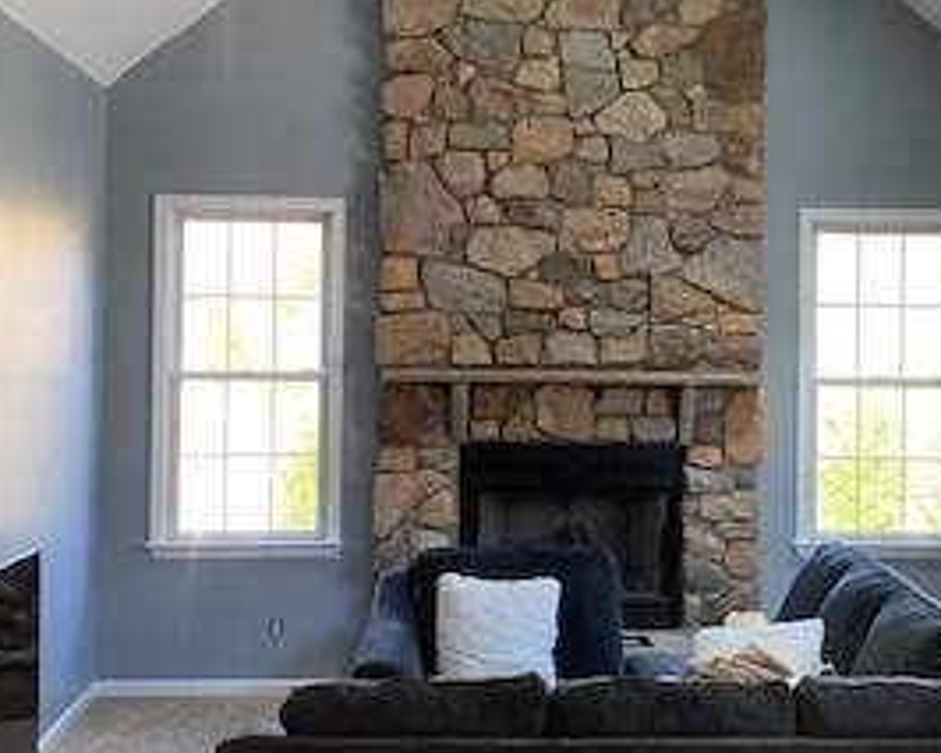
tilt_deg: -1.2
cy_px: 336
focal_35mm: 61
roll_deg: -2.6
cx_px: 598
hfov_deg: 30.8
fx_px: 1699
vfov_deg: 25.0
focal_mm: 4.25
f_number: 1.8
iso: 100
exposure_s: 1/60
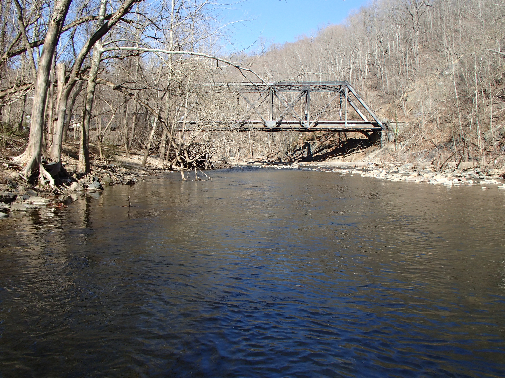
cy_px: 189
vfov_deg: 49.7
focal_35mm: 28
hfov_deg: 63.4
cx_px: 252
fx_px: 408
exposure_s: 1/400
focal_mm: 5
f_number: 3.9
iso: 100
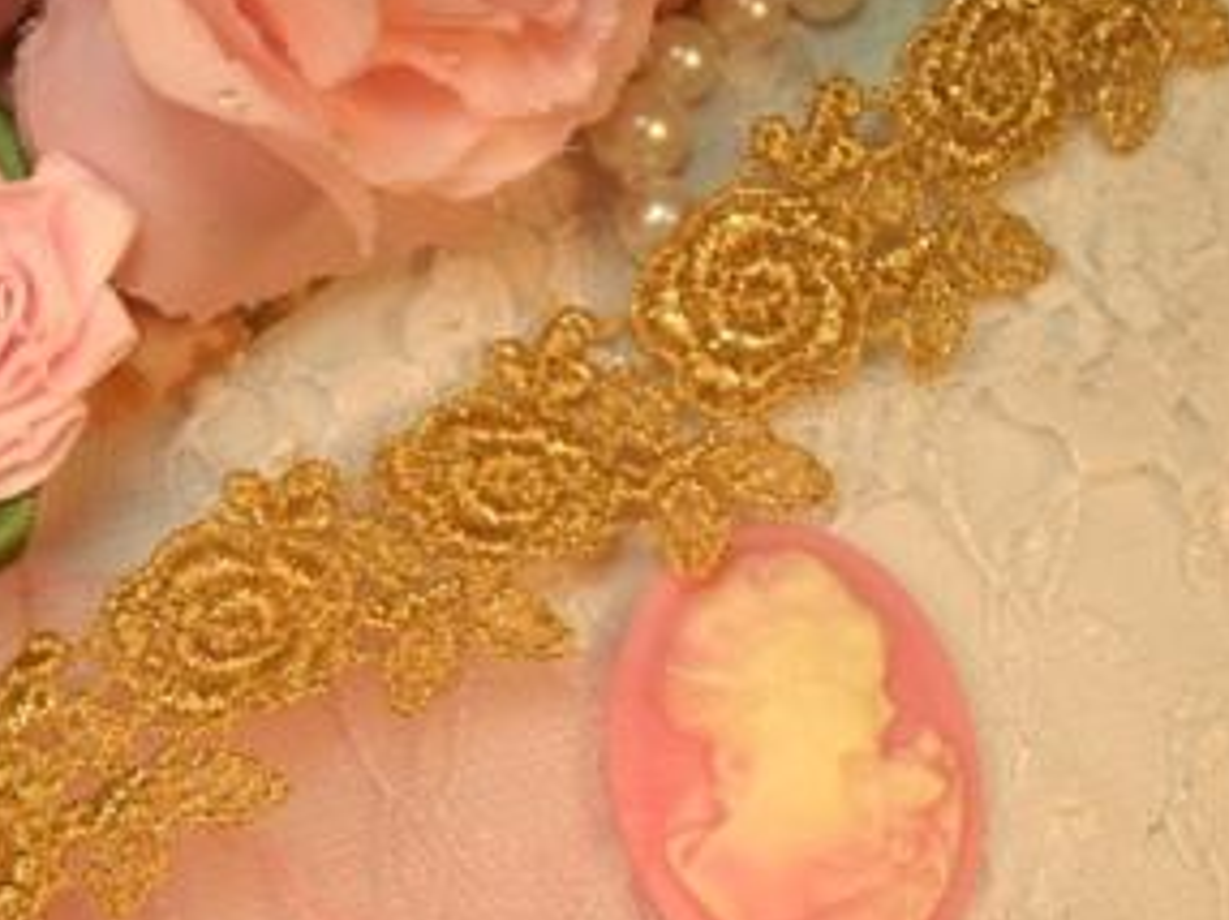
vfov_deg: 16.2
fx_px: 3228
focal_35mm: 91
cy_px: 628
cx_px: 288
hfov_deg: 21.3
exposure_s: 1/90
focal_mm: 10.4
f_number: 5.5
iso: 80
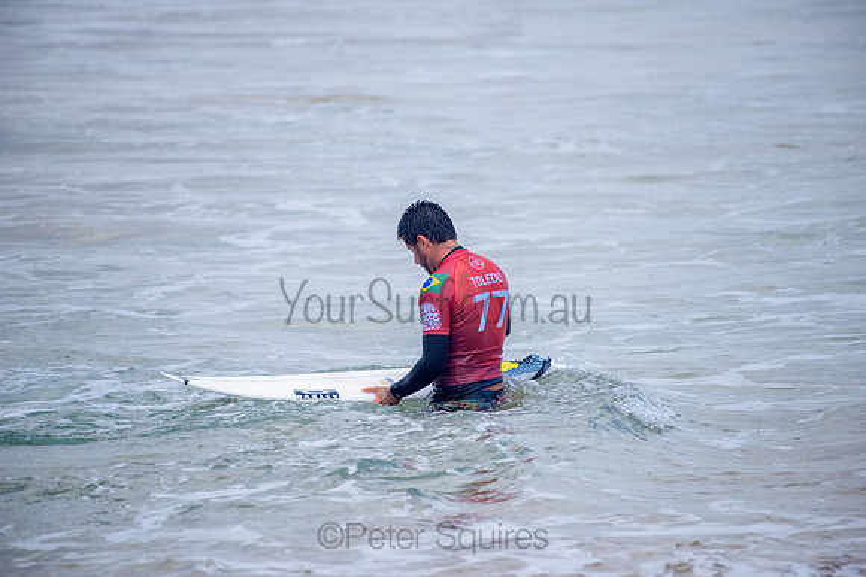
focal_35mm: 500
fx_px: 12030
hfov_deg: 4.1
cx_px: 433
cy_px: 288
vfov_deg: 2.8
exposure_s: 1/2000
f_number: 5.6
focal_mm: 500
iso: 320
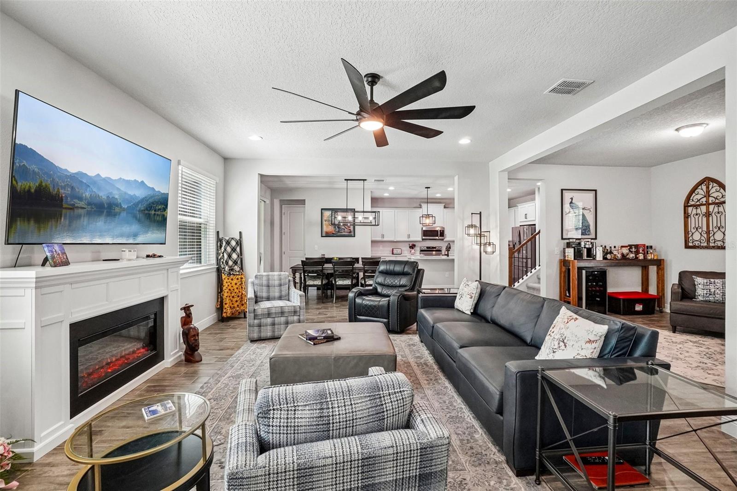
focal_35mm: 15
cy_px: 246
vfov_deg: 77.3
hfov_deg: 100.4
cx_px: 368
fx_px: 307
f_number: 8
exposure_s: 1/30
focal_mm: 10
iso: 1000
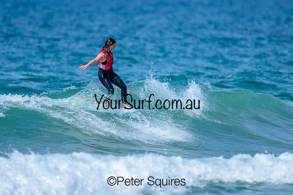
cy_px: 71
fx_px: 8954
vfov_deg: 1.3
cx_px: 126
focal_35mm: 1100
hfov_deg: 1.9
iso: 250
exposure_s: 1/2000
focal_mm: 800
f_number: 6.3
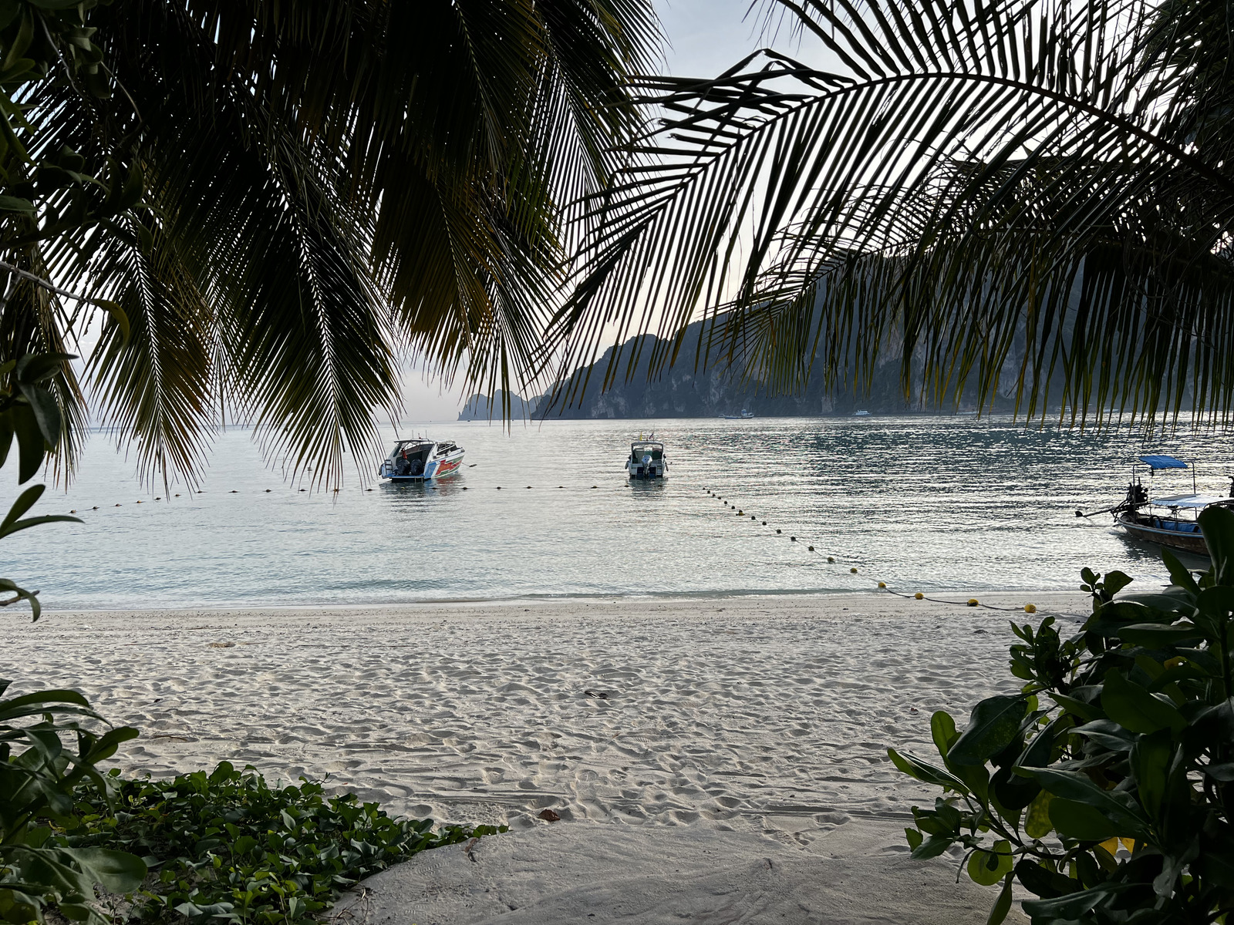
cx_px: 617
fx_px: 927
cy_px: 462
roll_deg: +1.2
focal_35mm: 26
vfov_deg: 53.1
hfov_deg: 67.3
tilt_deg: -3.5
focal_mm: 5.7
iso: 50
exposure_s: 1/1000
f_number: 1.5
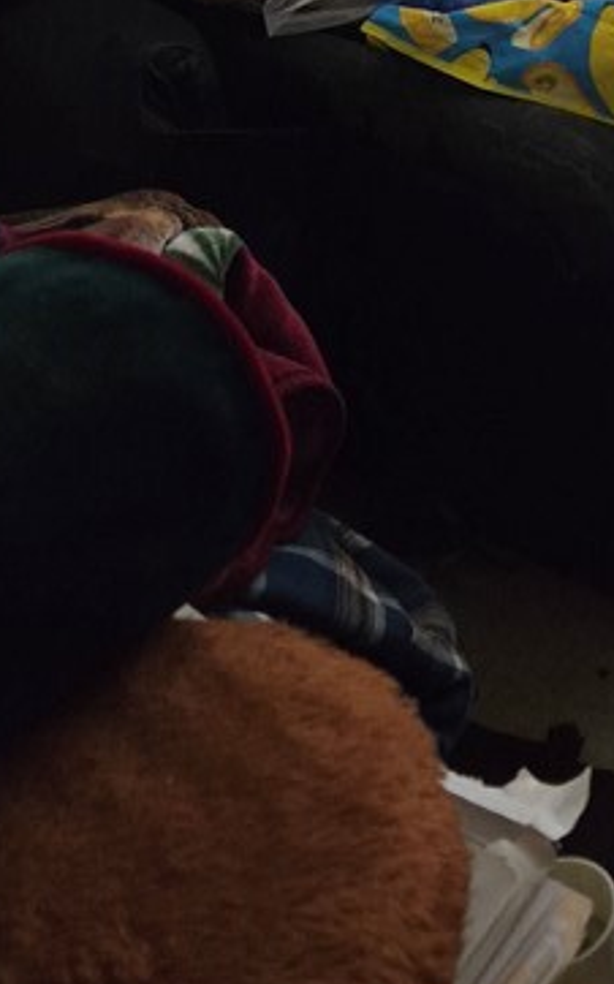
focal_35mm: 69
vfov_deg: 27.2
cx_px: 791
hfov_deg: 17.7
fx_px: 1849
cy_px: -111
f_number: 1.8
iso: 1000
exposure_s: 1/120
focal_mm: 5.4
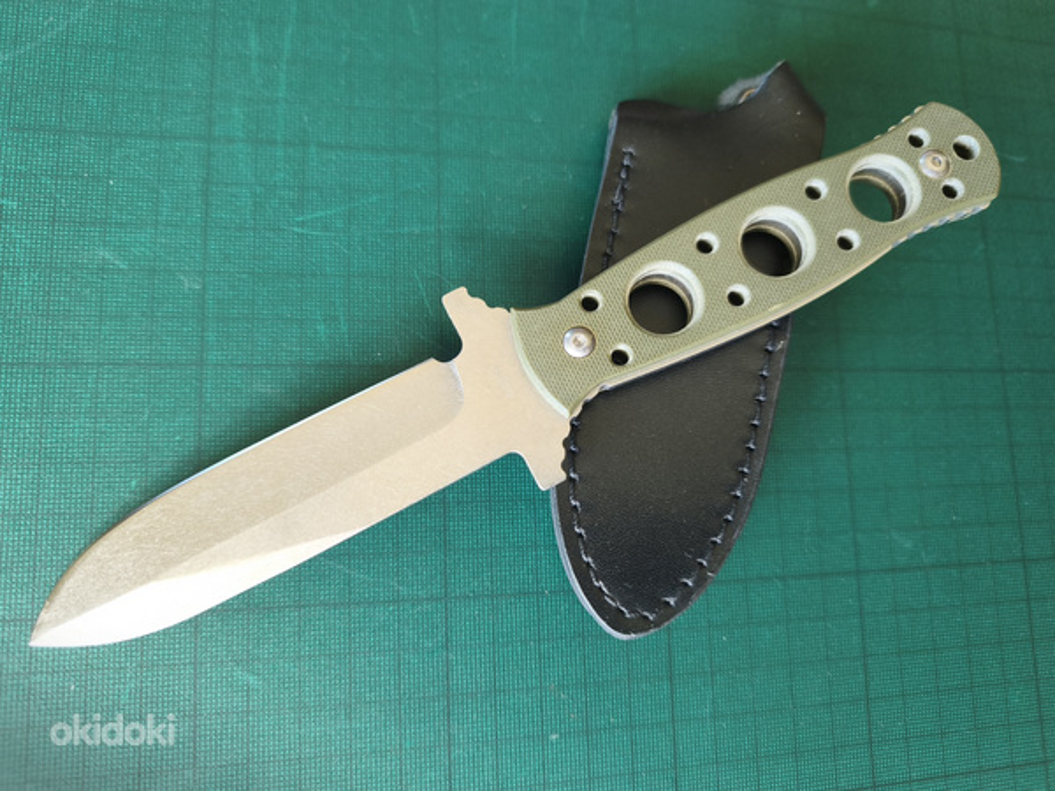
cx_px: 528
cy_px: 396
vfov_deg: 58.9
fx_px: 701
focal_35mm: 23
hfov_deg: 73.9
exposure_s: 1/99.9
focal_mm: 6.45
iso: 320
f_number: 1.62
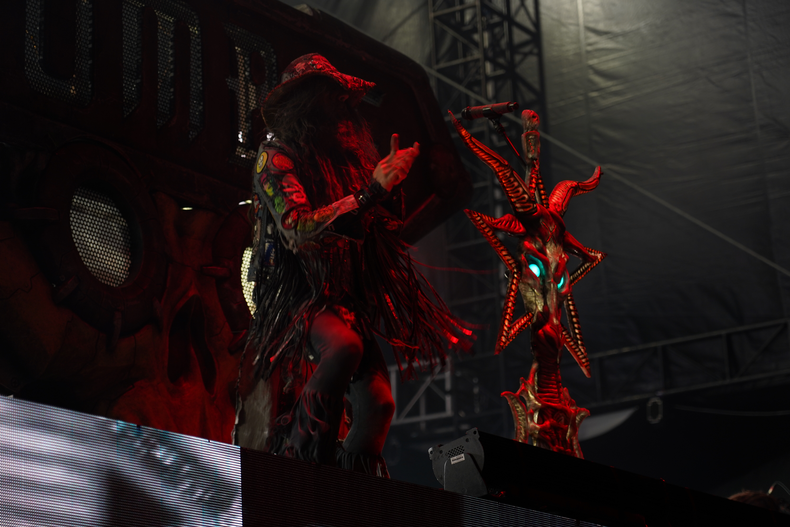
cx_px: 395
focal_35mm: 105
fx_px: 2304
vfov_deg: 13.0
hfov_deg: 19.5
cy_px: 264
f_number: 4
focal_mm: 105
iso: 400
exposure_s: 1/125
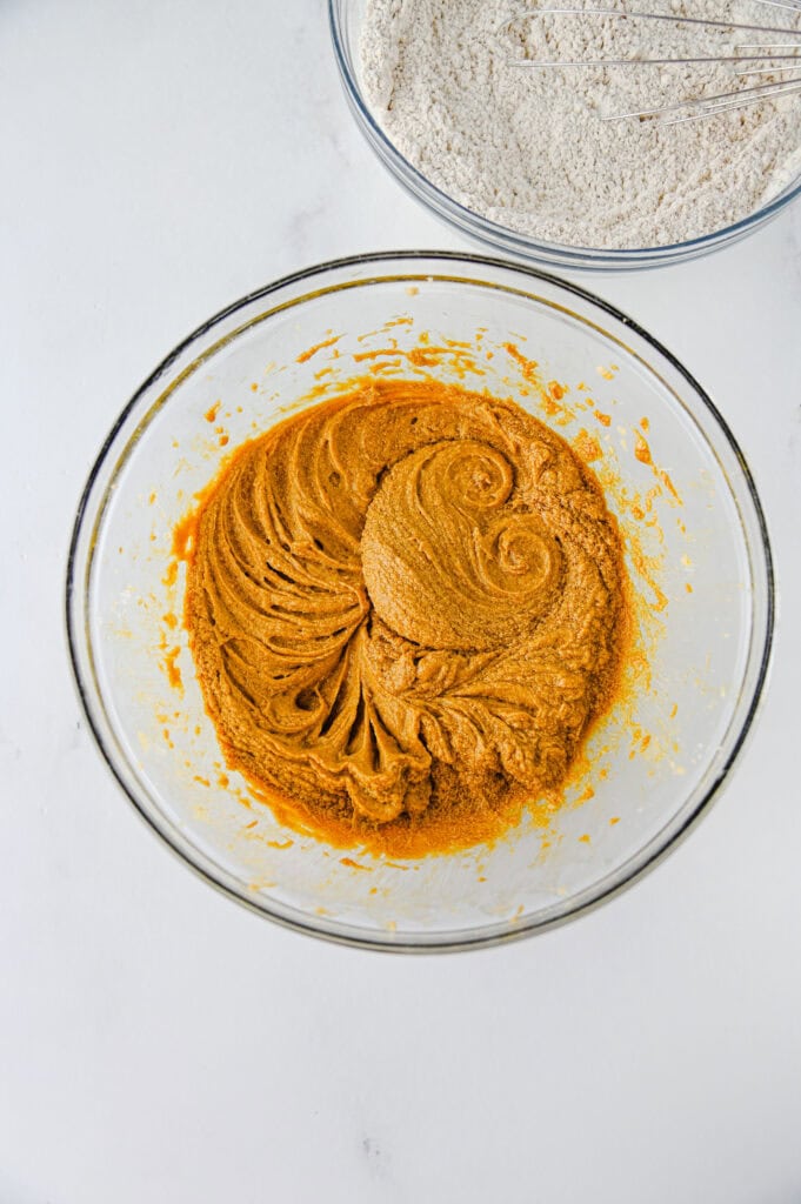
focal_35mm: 34
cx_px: 400
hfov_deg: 38.8
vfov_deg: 55.8
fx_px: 1137
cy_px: 602
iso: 250
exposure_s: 1/125
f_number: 4
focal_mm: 34
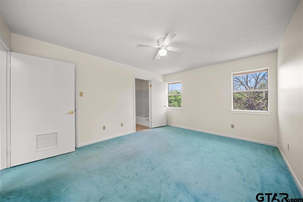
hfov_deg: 112.6
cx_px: 152
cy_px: 101
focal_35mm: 12
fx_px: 101
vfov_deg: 90.0
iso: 250
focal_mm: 12
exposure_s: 1/30
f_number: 5.6
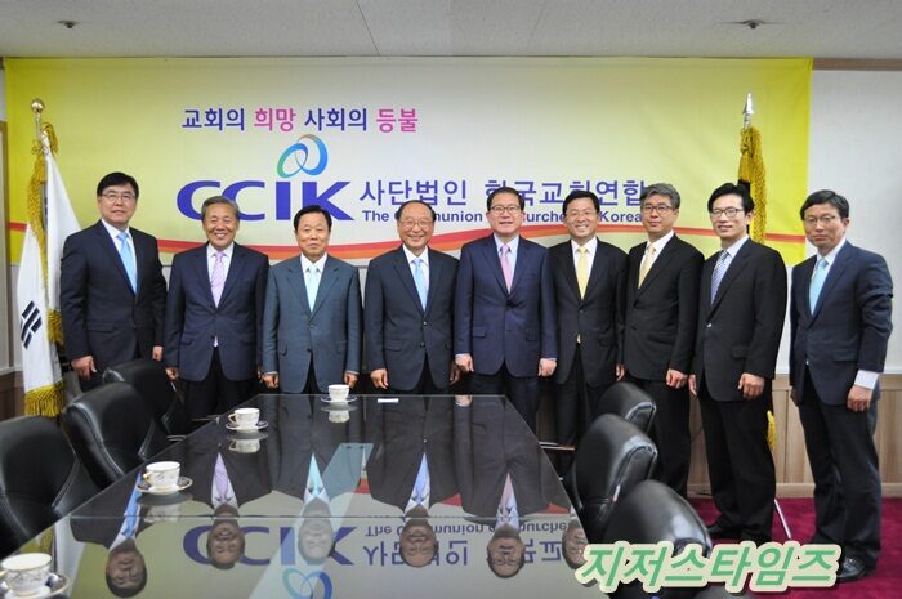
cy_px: 300
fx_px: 826
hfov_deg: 57.3
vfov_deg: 39.9
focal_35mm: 33
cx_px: 451
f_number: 4
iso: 800
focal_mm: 22
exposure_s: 1/50
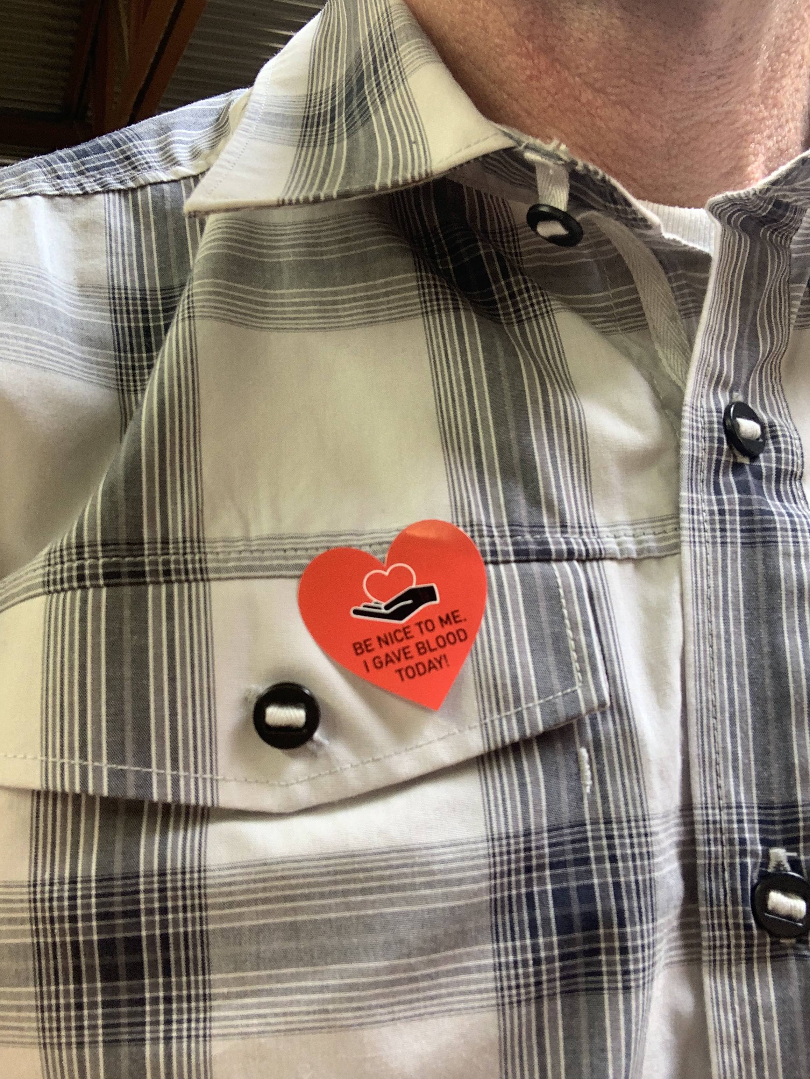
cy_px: 540
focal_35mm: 32
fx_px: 998
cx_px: 405
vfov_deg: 56.8
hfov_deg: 44.2
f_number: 2.2
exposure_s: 1/60
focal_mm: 2.87
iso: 100
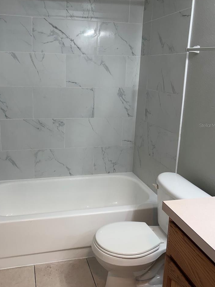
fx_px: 273
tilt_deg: -11.1
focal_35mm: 33
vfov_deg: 55.2
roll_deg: -1.0
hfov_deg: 42.7
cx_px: 84
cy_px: 125
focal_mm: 5.96
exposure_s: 1/120
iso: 125
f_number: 1.6
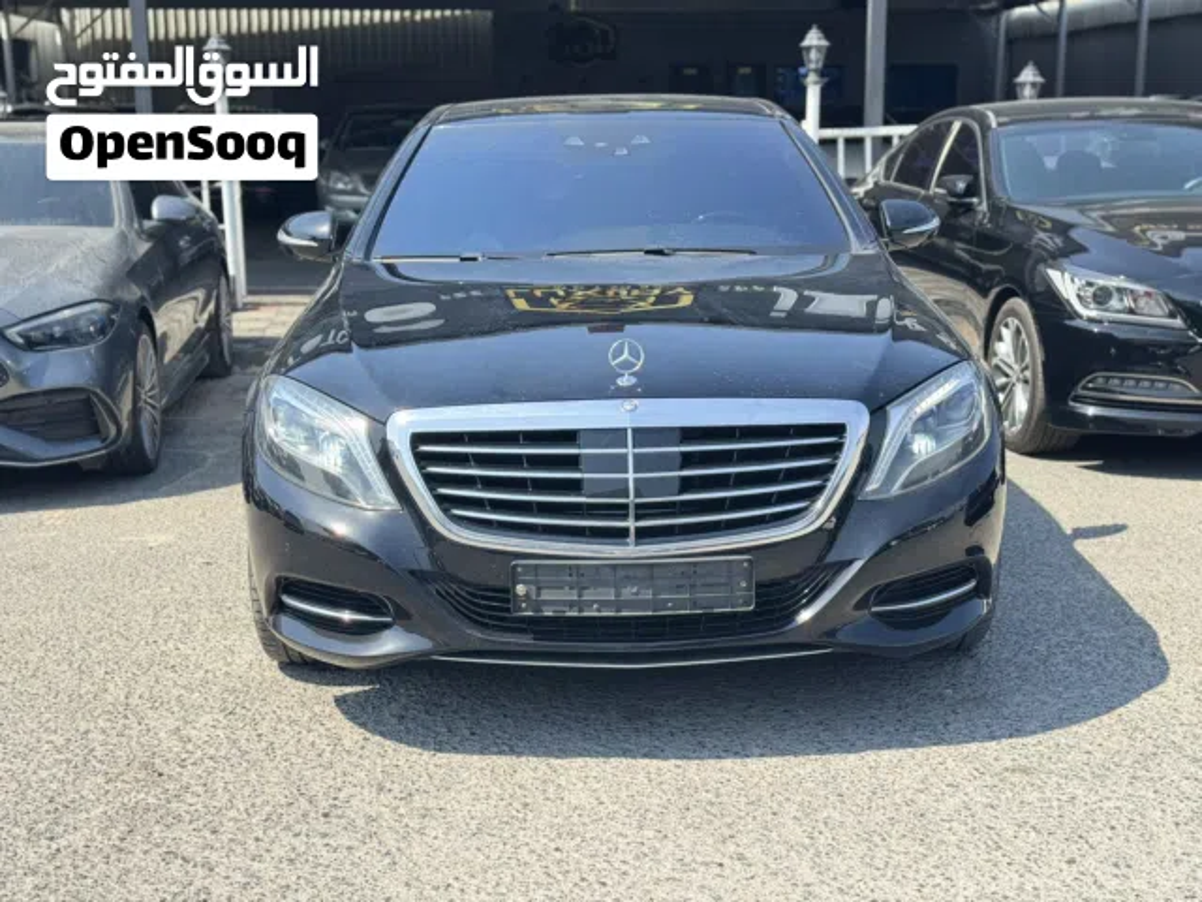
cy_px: 451
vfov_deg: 30.3
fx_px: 1667
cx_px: 601
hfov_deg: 39.7
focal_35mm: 48
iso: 64
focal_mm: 6.76
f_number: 1.78
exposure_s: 1/1490
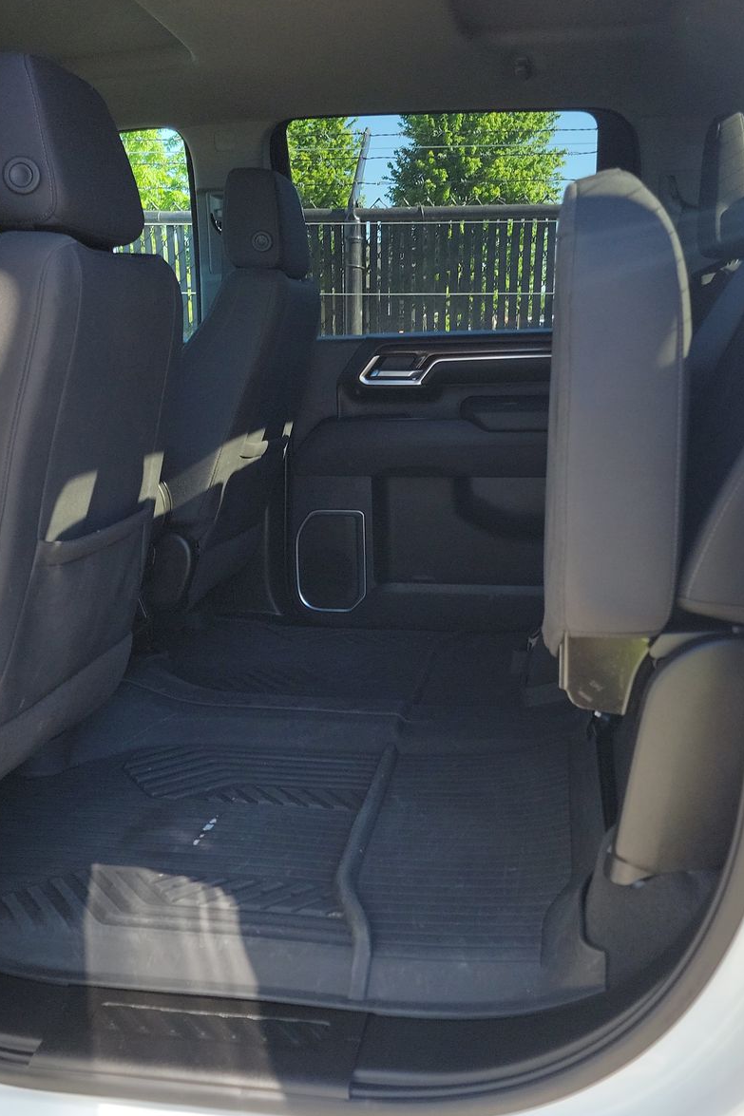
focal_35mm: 34
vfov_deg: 55.8
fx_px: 1054
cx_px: 382
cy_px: 562
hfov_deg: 38.9
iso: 50
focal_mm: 6.7
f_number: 1.8
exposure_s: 1/137
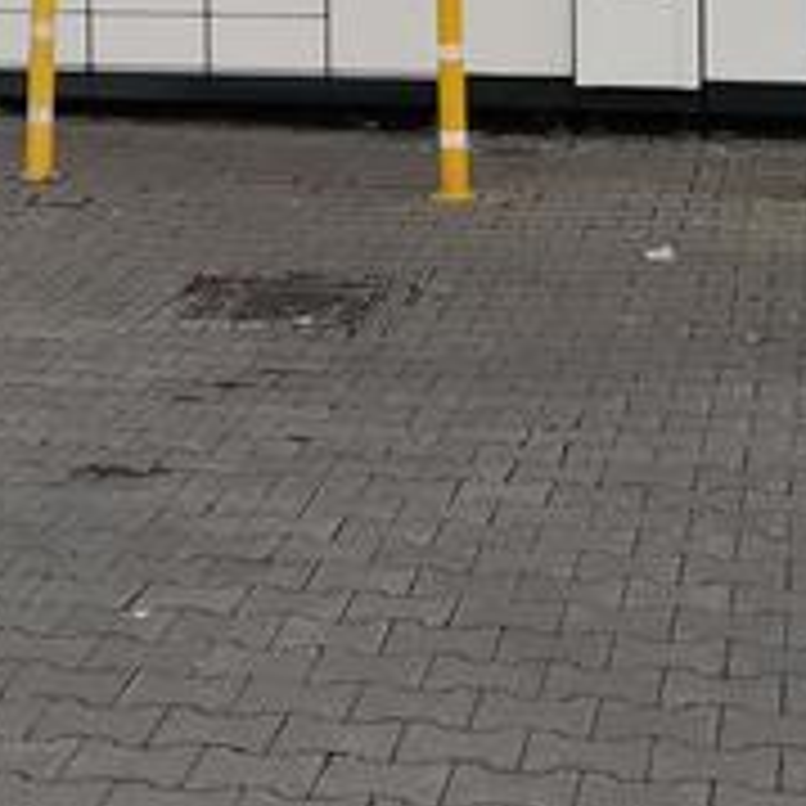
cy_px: -209
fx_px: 2371
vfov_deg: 18.1
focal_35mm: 90
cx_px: 392
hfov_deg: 19.3
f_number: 1.8
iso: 200
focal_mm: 4.75
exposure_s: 1/100
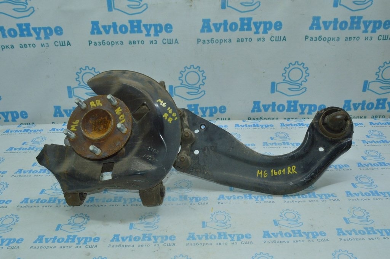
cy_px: 130
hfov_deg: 57.3
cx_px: 195
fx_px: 357
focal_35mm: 33
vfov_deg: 39.9
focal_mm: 22
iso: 1400
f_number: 16
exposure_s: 1/40
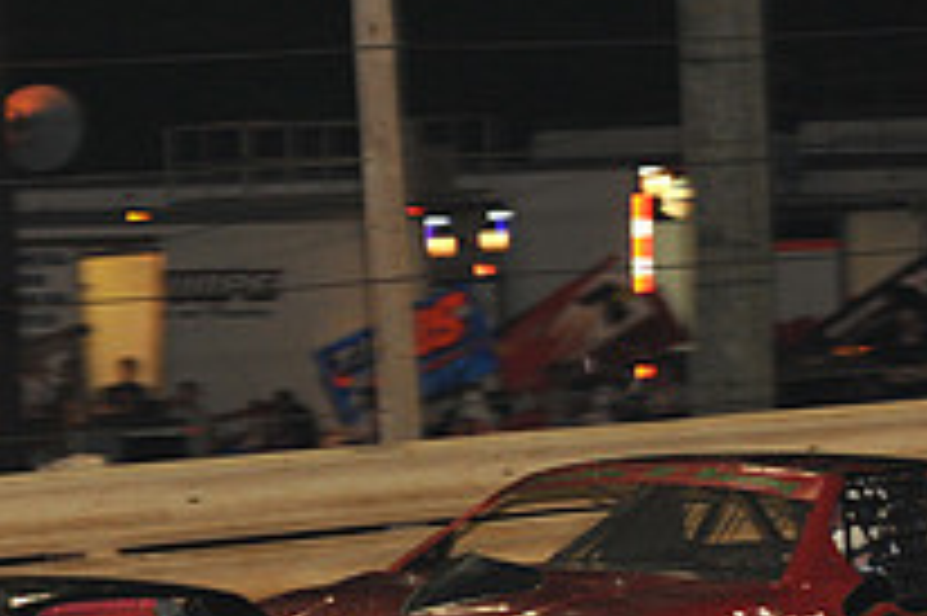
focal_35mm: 522
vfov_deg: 2.6
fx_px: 13430
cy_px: 629
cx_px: -32
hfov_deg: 3.9
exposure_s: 1/320
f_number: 6.3
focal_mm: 185
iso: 1250
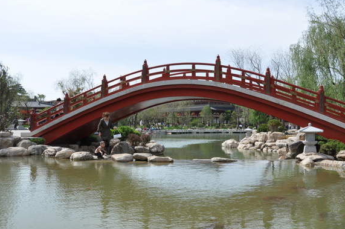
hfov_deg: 51.9
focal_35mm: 37
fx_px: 354
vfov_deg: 35.8
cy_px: 124
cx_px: 191
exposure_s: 1/320
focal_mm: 22
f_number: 9
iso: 200
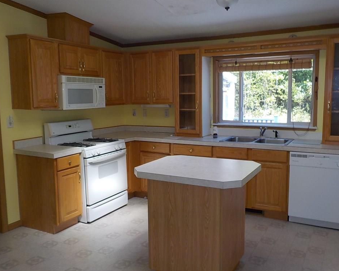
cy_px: 137
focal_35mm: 32
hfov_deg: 55.6
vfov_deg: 45.8
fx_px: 321
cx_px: 176
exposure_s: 1/100
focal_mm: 4.1
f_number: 3.3
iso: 125
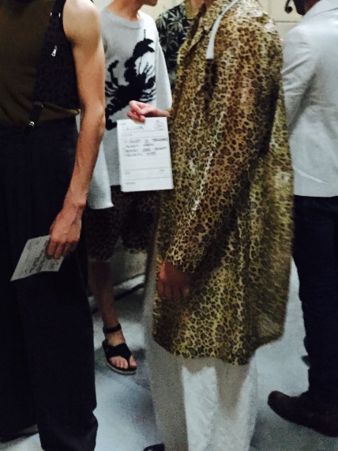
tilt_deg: -6.1
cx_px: 89
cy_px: 65
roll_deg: -0.2
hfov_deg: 27.7
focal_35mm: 52
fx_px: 677
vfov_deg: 35.2
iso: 400
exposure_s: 1/15
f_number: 2.2
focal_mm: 4.15
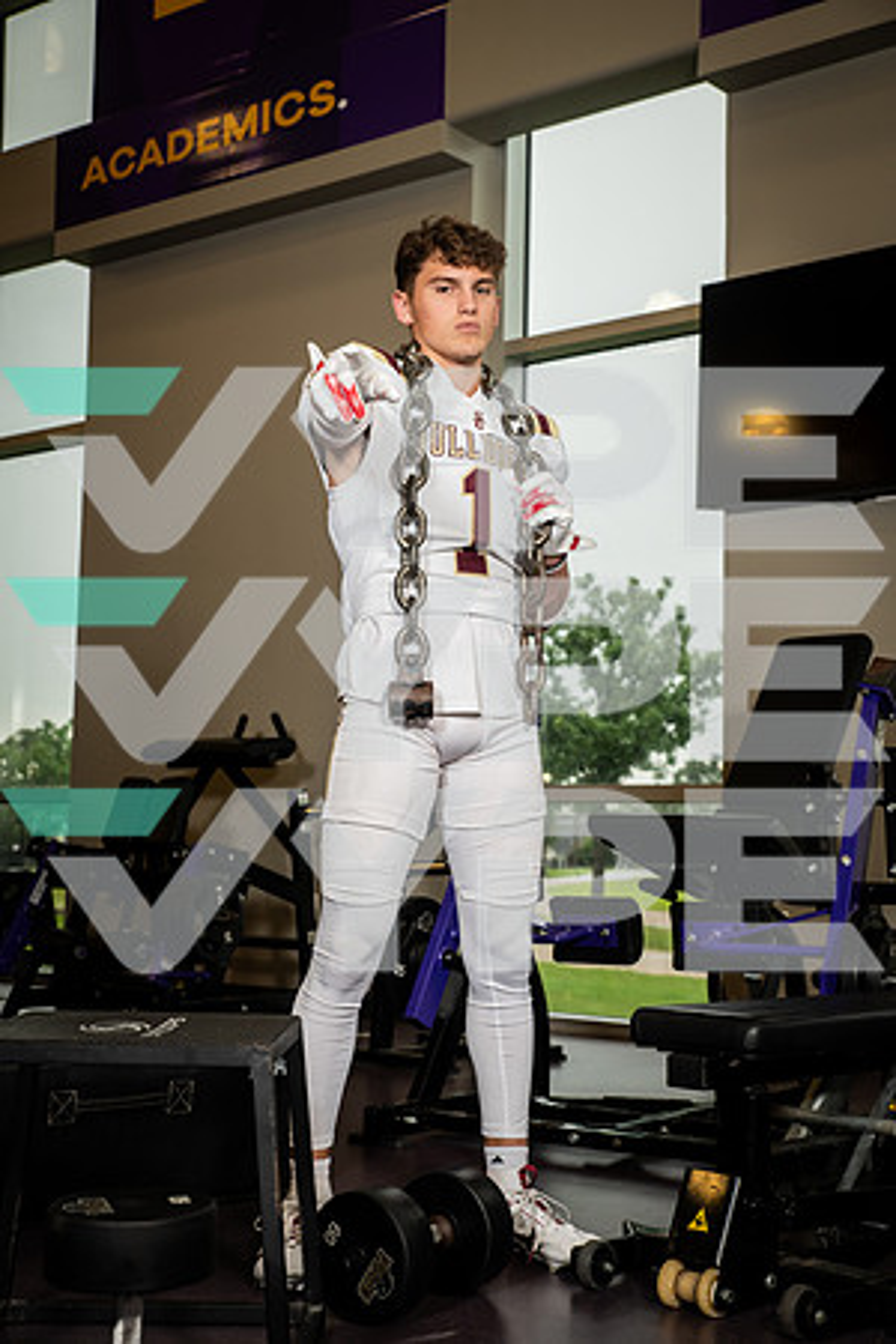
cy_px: 672
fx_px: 1867
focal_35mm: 50
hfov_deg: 27.0
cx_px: 448
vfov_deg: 39.6
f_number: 5.6
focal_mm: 50
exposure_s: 1/250
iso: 500
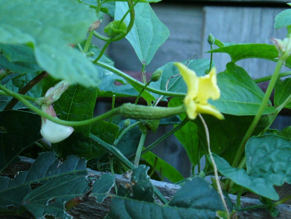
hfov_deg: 18.4
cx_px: 146
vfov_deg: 13.8
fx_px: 899
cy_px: 110
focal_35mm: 107
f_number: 3.3
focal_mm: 12.8
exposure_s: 1/60
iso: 200
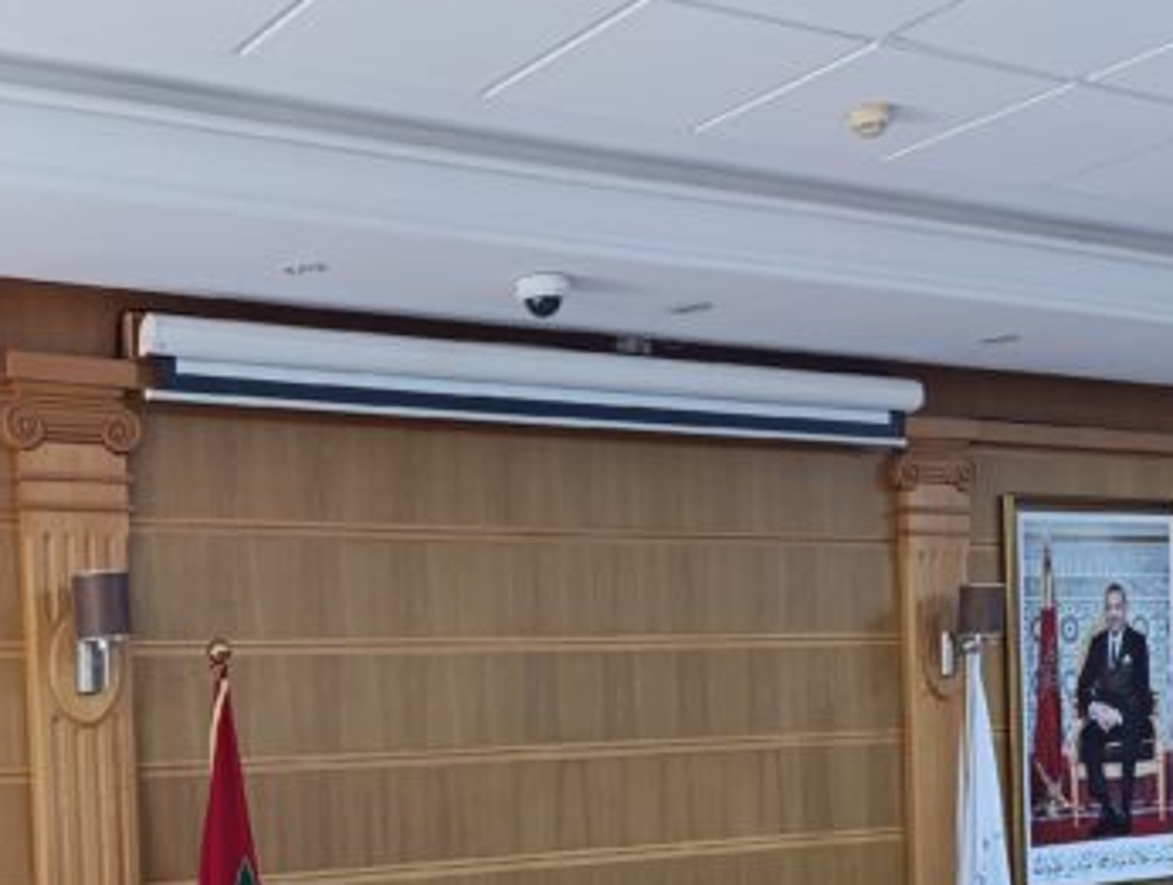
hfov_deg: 36.5
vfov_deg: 27.5
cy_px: 821
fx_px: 1732
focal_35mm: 51
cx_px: 292
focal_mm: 6.14
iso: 800
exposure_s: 1/100
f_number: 1.6
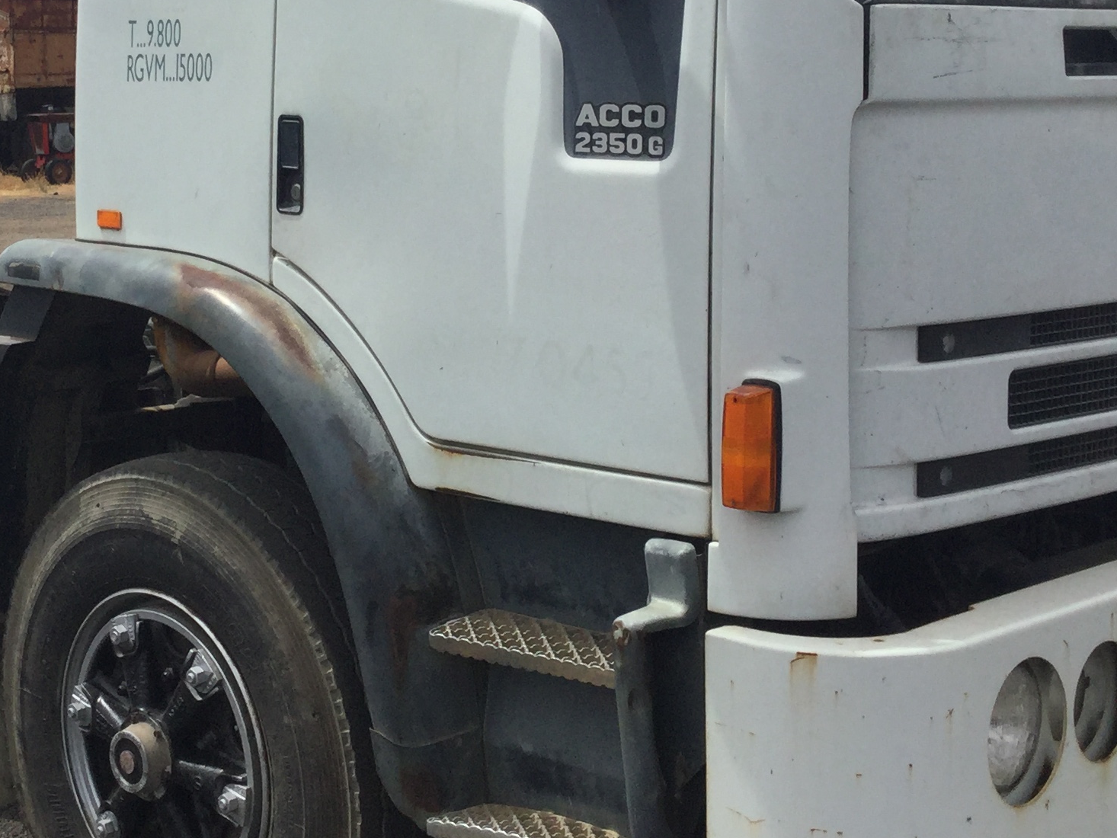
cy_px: 206
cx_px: 340
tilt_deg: -4.5
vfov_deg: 21.1
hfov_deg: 27.9
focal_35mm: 69
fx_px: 2227
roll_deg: +1.6
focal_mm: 3.3
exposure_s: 1/2469
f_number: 2.4
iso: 25
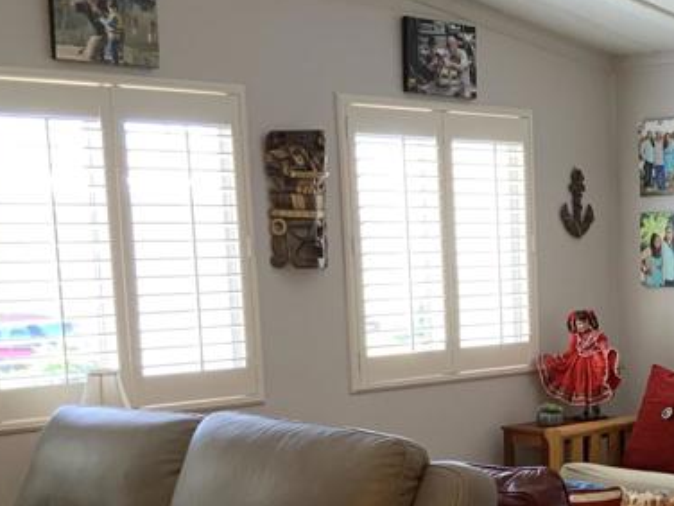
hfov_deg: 23.9
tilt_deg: -10.0
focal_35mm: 79
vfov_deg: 18.3
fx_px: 1538
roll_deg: +1.3
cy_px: 479
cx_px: 633
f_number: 1.8
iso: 80
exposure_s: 1/60
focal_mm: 3
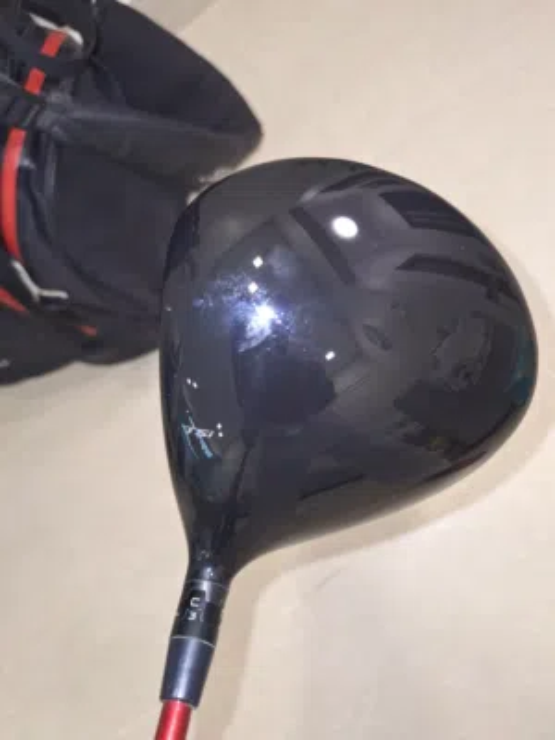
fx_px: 492
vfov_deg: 73.9
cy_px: 370
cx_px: 278
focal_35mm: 23
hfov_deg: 58.9
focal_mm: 5.54
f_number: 1.8
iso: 125
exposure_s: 1/50
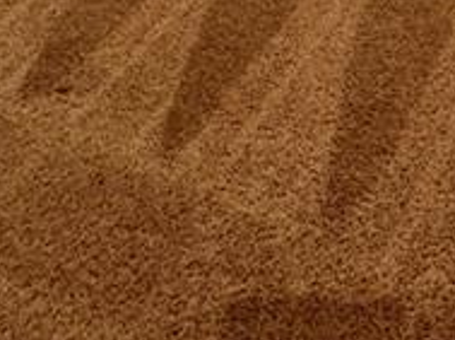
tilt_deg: -4.6
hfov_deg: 25.1
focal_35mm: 76
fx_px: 997
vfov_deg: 12.7
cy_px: -564
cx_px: 395
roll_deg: +0.7
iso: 250
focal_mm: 2.22
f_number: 2.2
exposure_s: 1/60
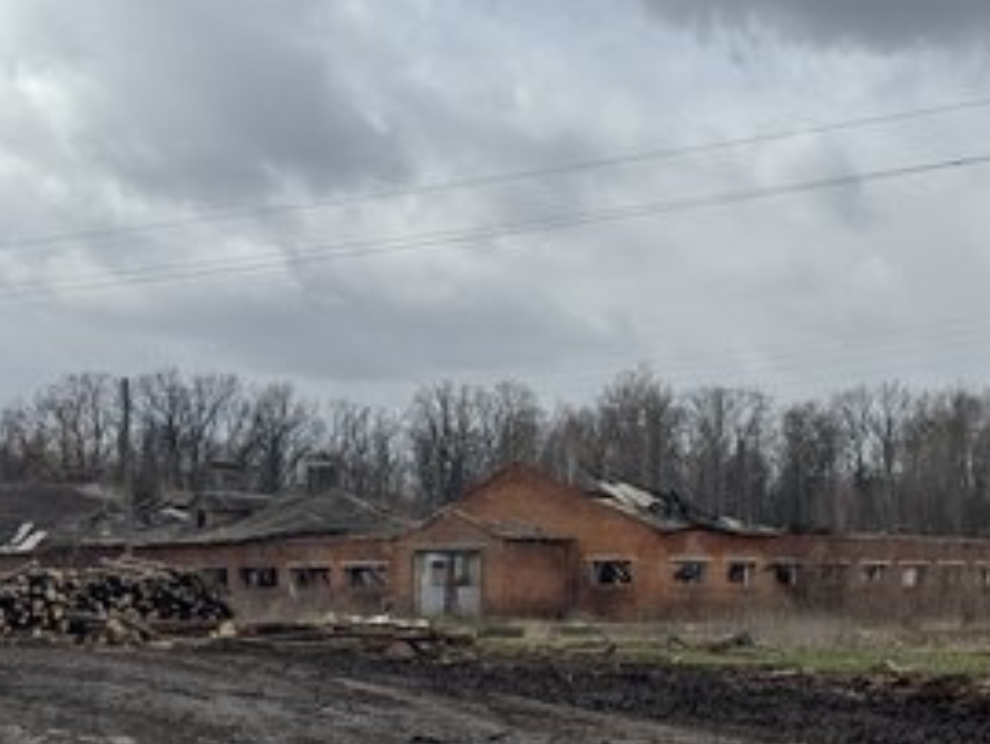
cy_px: 484
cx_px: 609
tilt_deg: +3.1
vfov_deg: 20.7
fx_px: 2032
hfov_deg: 27.3
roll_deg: +0.2
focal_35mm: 71
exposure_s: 1/6410
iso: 64
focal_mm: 6.76
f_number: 1.78
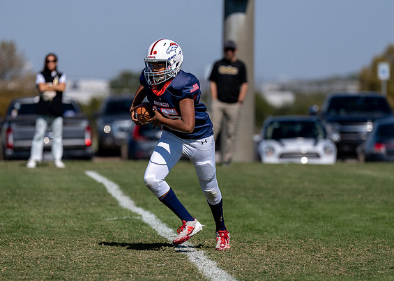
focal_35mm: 352
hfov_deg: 5.7
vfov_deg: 4.1
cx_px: 194
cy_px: 148
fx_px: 3937
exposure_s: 1/4000
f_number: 2.8
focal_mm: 200
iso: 100
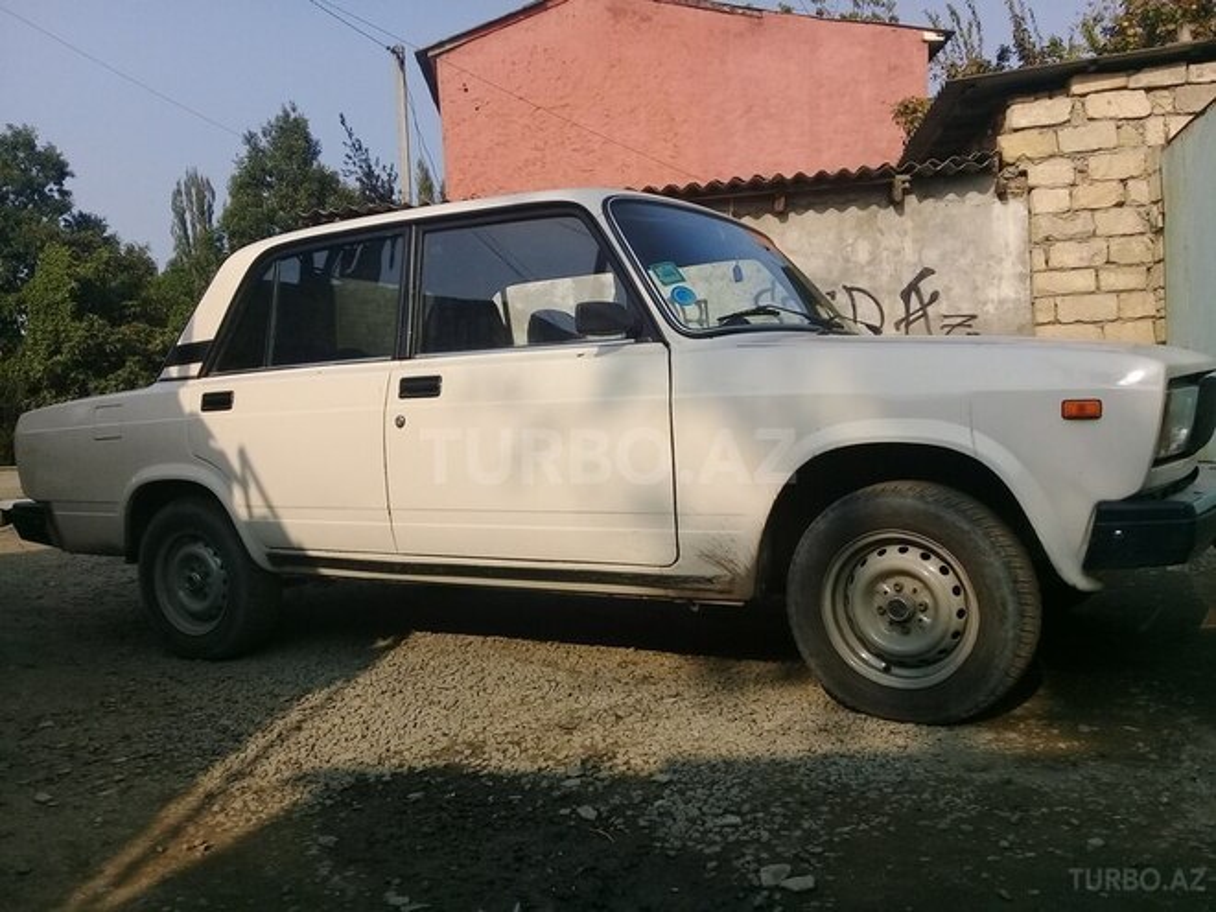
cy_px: 456
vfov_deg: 45.4
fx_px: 1089
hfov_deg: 58.4
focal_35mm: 31
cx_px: 608
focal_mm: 3.3
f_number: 2.2
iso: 50
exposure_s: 1/1495
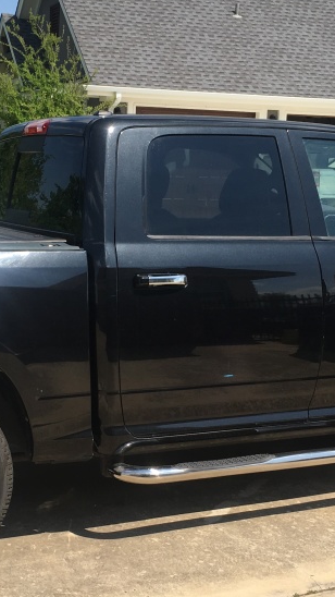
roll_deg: -1.9
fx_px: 932
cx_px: 99
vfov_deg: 35.4
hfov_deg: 20.3
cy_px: 320
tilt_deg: -10.4
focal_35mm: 59
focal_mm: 4.15
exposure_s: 1/1538
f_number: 2.2
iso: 25
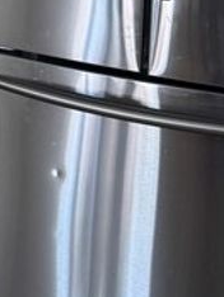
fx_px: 1206
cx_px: -272
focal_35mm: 140
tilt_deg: -1.8
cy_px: -303
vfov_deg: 12.4
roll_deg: -3.5
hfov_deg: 9.6
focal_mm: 6.76
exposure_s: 1/60
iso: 100
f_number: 1.78
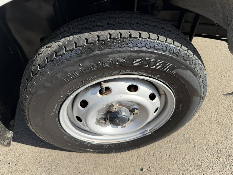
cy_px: 88
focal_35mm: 24
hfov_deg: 71.6
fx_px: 162
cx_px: 116
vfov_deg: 56.8
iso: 100
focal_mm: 6.76
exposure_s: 1/1949
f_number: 1.78
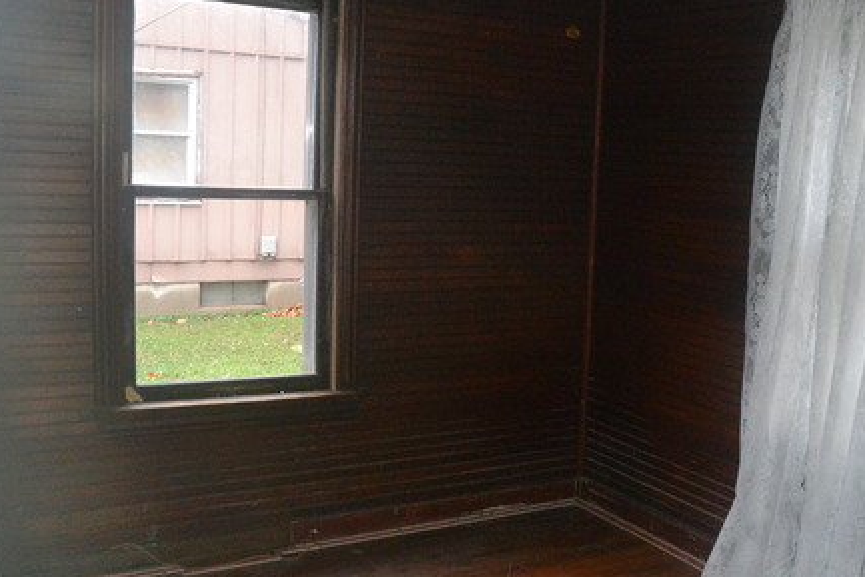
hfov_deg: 47.4
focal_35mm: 40
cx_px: 597
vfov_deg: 33.4
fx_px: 961
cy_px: 283
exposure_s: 1/60
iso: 3200
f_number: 3.5
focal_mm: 18
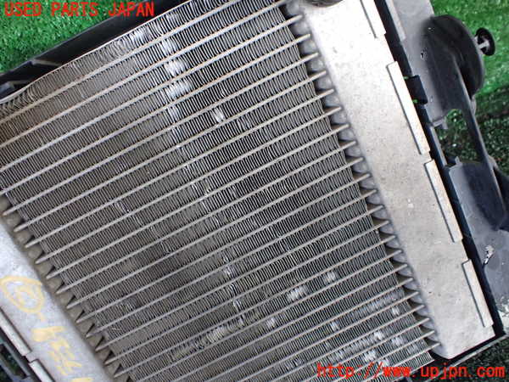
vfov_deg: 46.8
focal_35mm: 30
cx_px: 254
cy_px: 191
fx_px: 441
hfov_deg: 60.0
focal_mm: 5.4
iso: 500
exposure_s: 1/125
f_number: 2.3
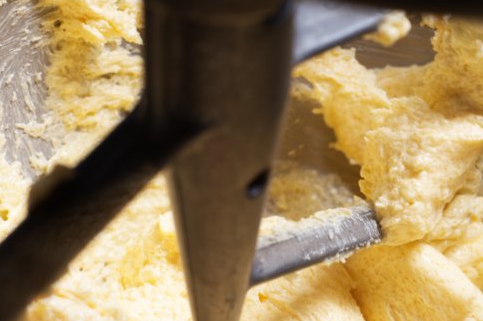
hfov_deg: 11.8
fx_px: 2332
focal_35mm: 174
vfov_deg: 7.8
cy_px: 302
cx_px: 423
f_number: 8
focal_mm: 70
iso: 100
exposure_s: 1/50
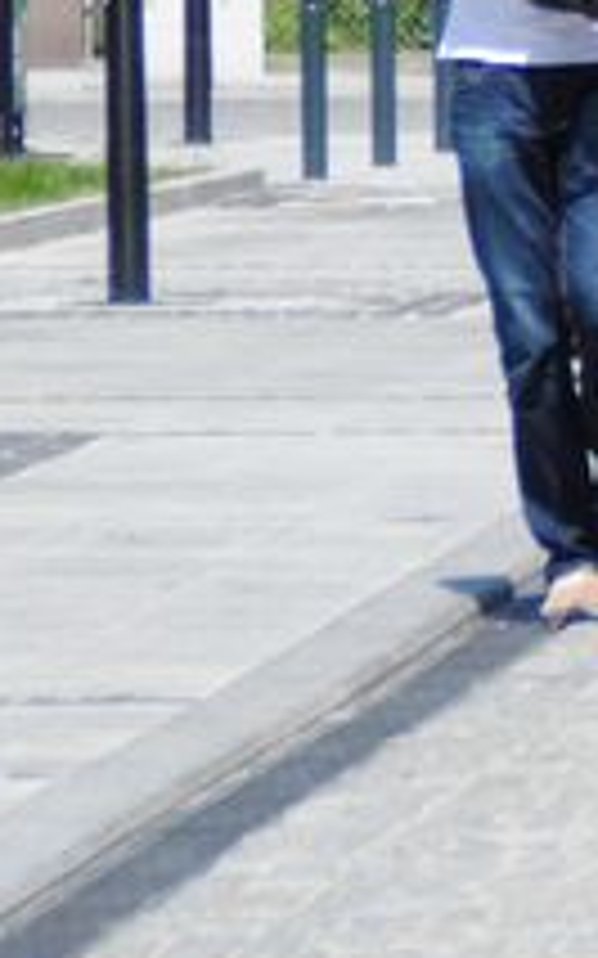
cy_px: -97
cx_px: 2113
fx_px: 13412
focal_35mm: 514
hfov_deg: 2.5
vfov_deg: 4.1
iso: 100
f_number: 5.6
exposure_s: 1/400
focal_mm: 70
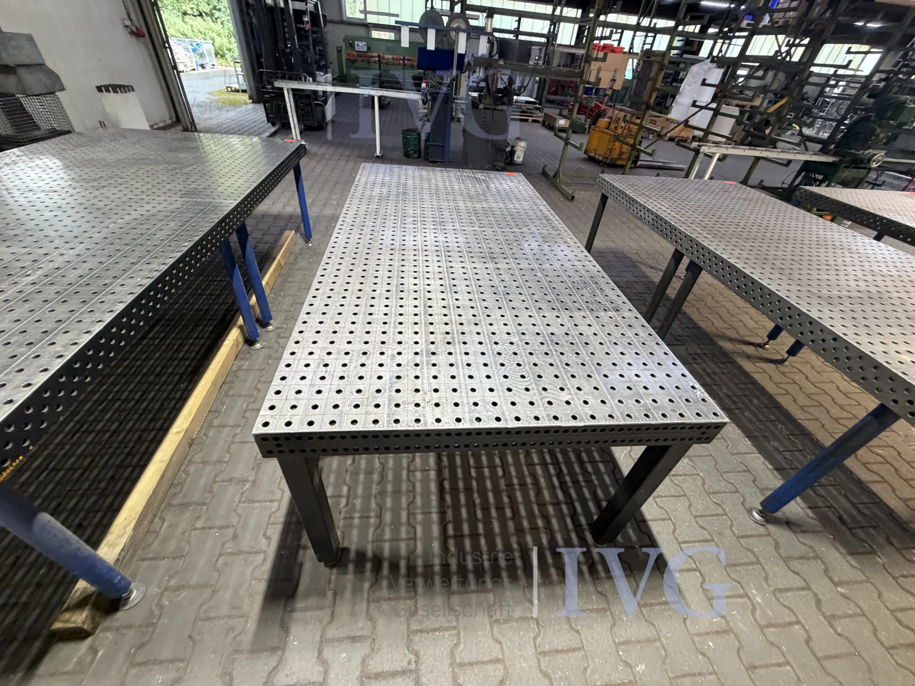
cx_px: 458
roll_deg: -2.4
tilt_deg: -37.5
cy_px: 343
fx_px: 370
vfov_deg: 85.7
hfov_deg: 102.1
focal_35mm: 14
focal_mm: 2.22
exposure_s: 1/50
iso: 250
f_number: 2.2
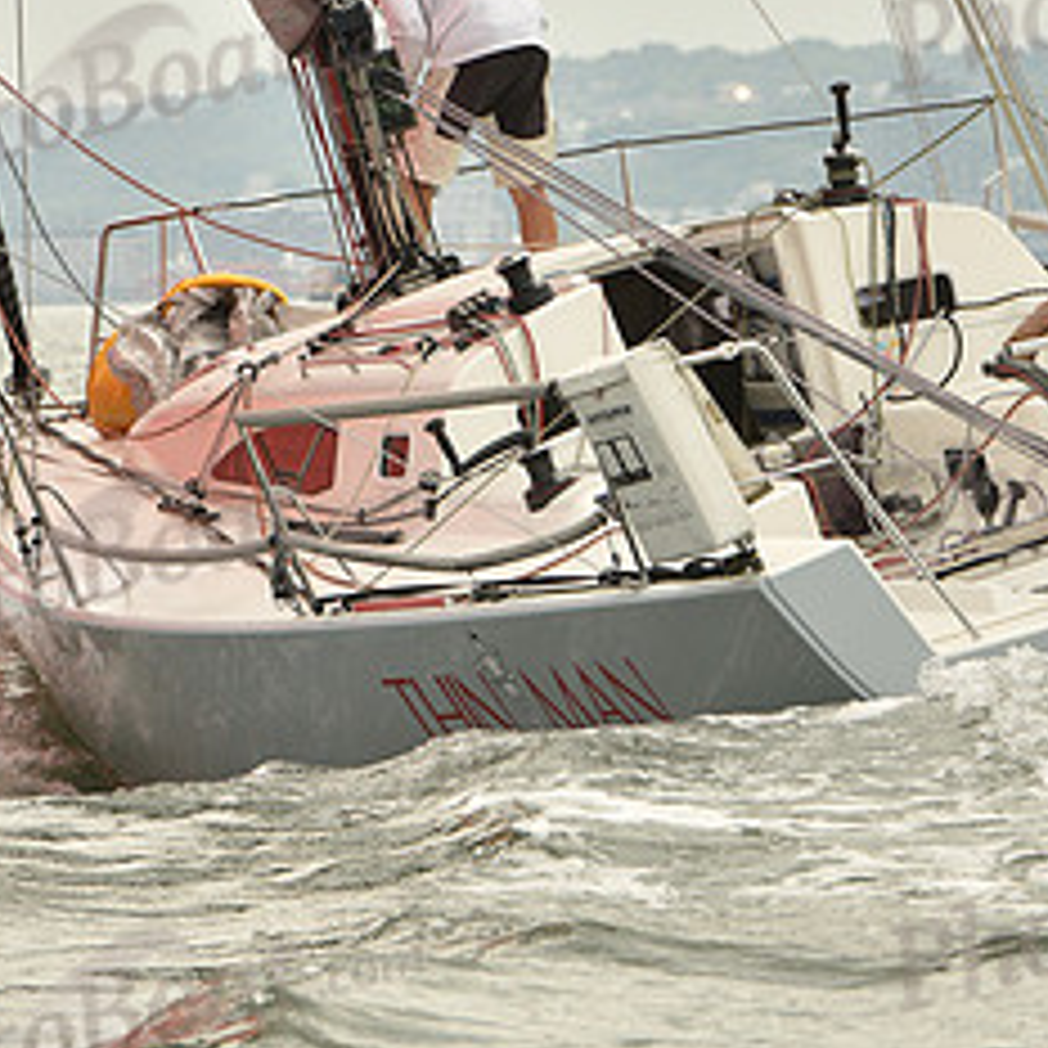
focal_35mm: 423
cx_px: 661
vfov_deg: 4.1
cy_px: 268
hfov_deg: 4.1
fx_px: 14489
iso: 250
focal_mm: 200
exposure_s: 1/640
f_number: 10
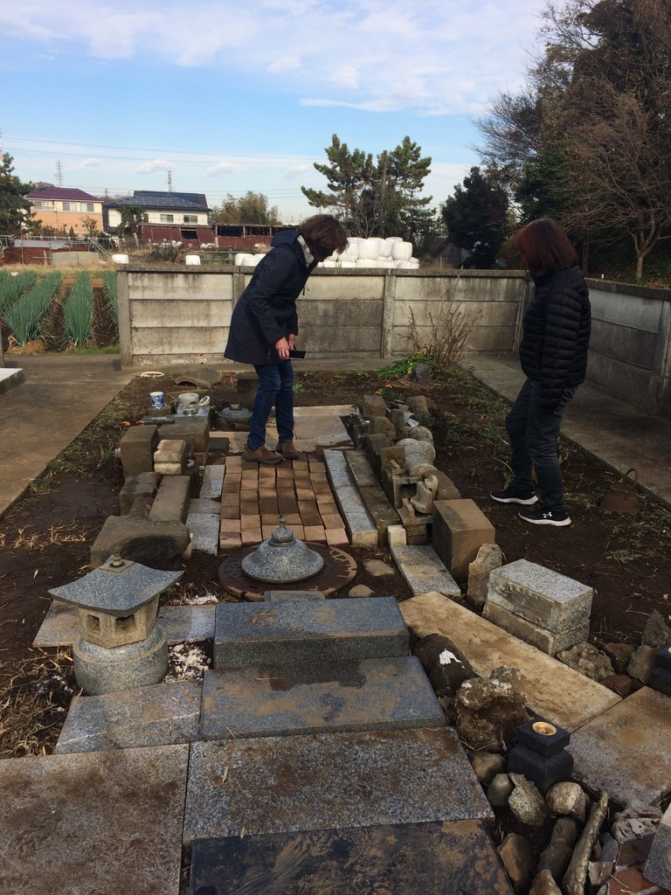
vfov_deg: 61.7
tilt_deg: -16.3
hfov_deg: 48.2
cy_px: 448
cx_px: 336
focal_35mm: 29
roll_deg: -0.2
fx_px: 750
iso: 32
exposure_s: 1/1414
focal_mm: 4.15
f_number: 2.2
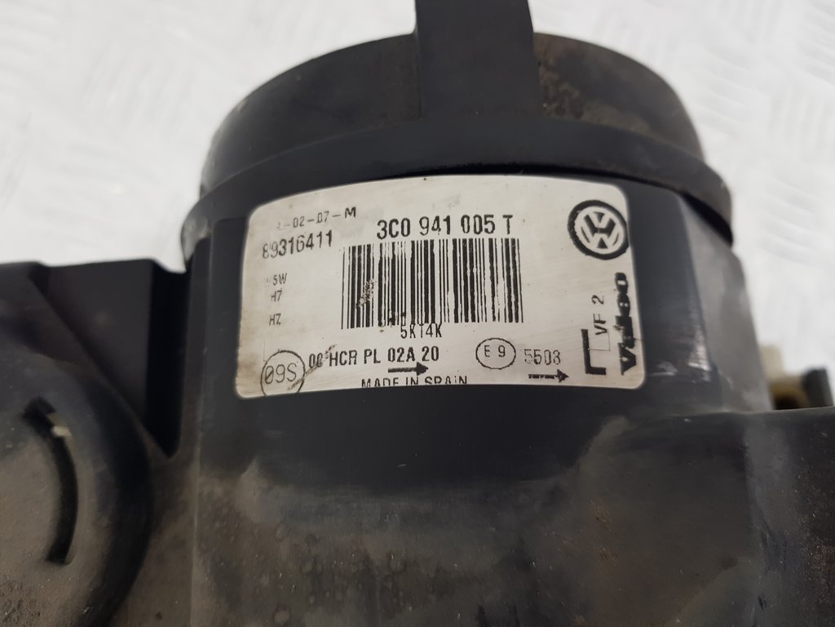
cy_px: 314
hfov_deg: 67.3
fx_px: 627
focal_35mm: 26
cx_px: 418
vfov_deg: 53.1
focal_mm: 4.2
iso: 80
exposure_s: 1/100
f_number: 1.7
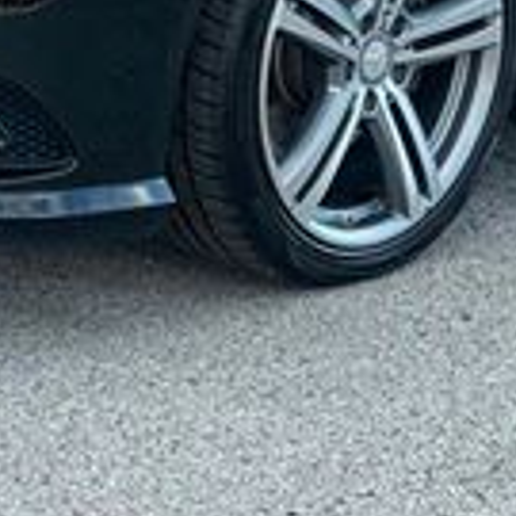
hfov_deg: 8.0
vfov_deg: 7.9
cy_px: -256
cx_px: 378
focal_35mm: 218
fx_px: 3676
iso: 25
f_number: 2
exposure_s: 1/291
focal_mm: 6
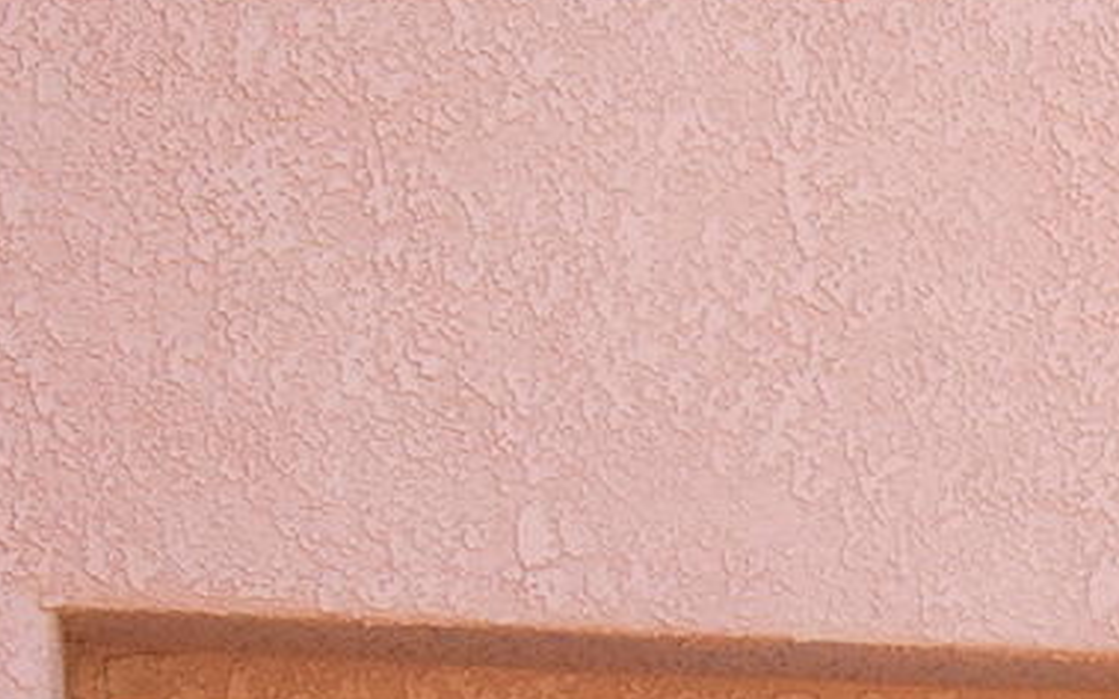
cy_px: 1123
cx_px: 1696
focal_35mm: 122
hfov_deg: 15.7
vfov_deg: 10.3
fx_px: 3708
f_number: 5
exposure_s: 1/100
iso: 200
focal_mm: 25
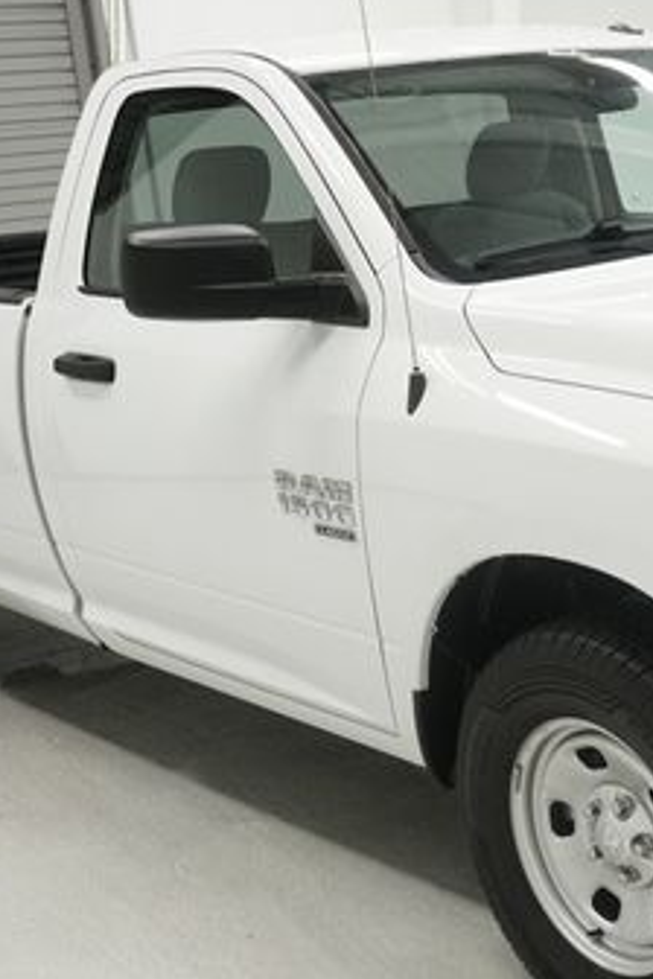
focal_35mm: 59
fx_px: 1605
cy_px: 488
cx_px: 618
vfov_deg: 33.9
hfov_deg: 22.3
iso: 800
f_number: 5.6
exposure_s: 1/200
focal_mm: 21
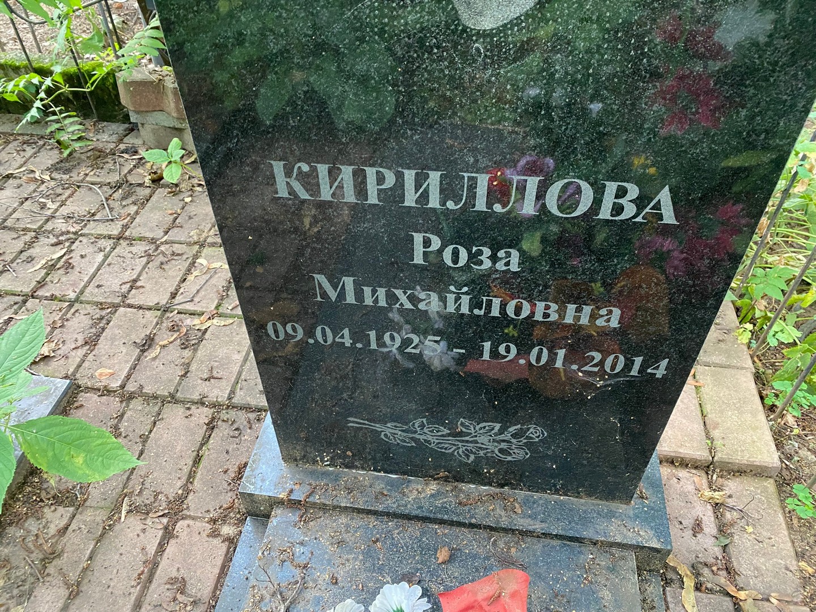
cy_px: 306
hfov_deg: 67.3
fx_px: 613
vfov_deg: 53.1
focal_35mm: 26
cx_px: 408
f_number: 1.8
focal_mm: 4.25
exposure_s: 1/60
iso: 500
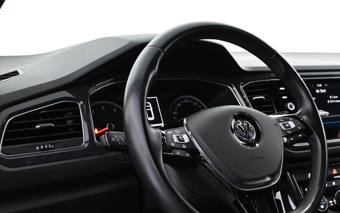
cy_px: 176
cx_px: 252
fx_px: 491
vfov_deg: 24.0
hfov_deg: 37.3
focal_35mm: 53
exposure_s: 1/50
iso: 4000
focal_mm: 22
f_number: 4
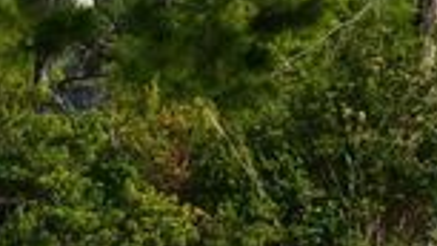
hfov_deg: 9.3
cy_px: 269
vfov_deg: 5.3
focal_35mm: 228
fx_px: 2641
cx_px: -163
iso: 140
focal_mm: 26
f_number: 8
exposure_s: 1/250
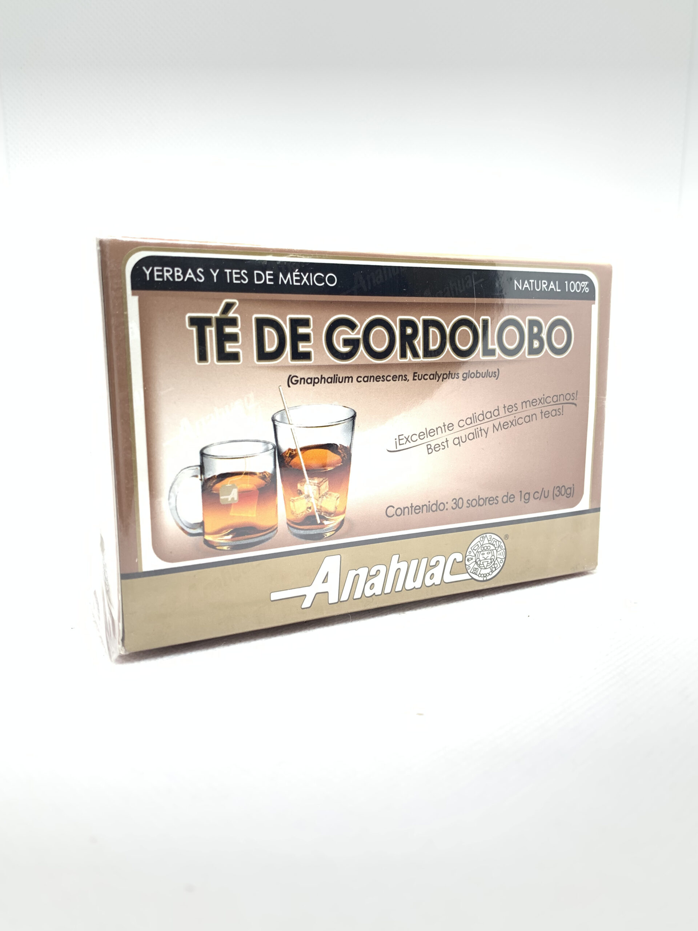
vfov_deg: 67.3
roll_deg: +0.4
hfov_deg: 53.1
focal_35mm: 26
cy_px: 466
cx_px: 349
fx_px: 699
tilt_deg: -8.6
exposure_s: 1/121
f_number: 1.8
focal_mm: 4.25
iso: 100
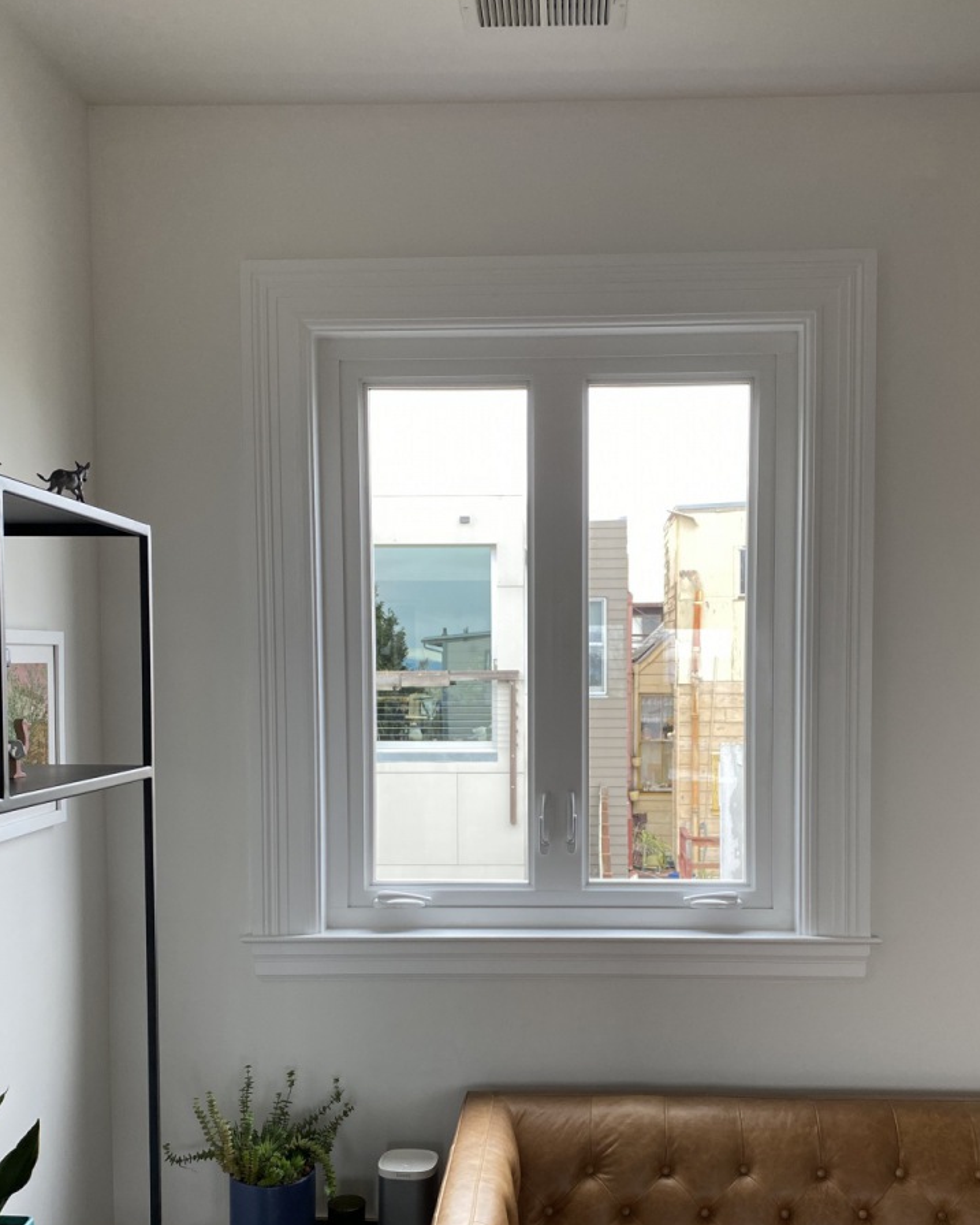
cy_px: 745
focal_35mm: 34
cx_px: 536
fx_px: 1232
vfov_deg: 52.4
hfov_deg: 43.3
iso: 100
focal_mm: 4.25
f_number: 1.8
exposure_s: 1/118
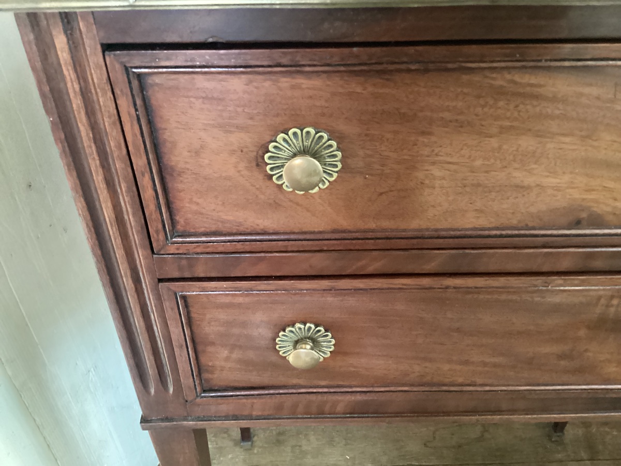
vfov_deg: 45.4
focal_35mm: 31
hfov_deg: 58.4
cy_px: 233
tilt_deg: -38.4
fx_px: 556
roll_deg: -2.5
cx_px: 310
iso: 640
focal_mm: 3.3
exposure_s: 1/15
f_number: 2.4
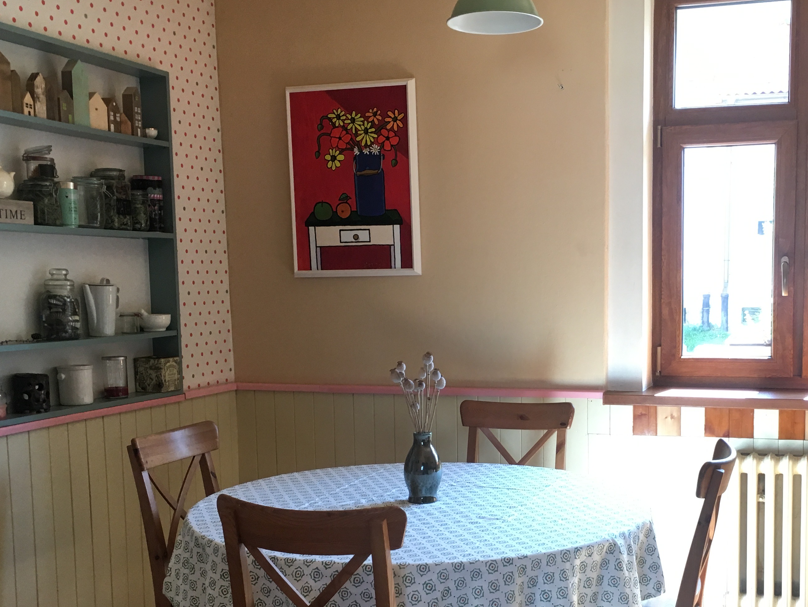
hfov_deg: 41.7
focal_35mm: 45
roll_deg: +0.4
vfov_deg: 32.0
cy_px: 399
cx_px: 510
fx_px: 1050
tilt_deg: -6.5
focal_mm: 4.15
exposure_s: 1/33
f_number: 2.2
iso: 50
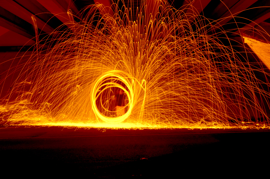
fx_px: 326
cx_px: 135
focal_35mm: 44
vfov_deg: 30.7
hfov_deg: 45.0
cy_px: 90
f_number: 7.1
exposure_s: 10
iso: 100
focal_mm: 29
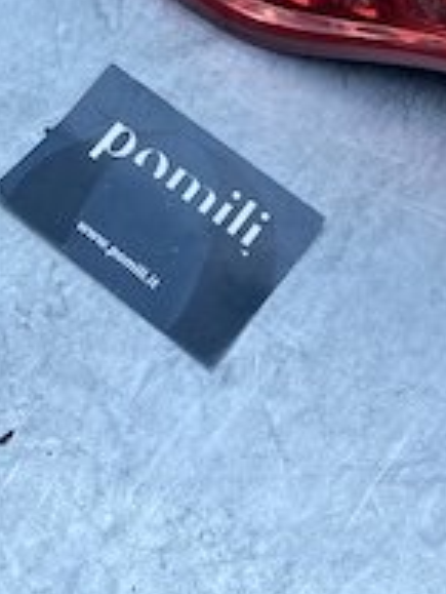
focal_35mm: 86
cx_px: 375
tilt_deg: -48.6
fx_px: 1476
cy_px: -255
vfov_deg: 20.1
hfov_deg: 17.0
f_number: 1.8
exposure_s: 1/949
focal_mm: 4.25
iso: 32
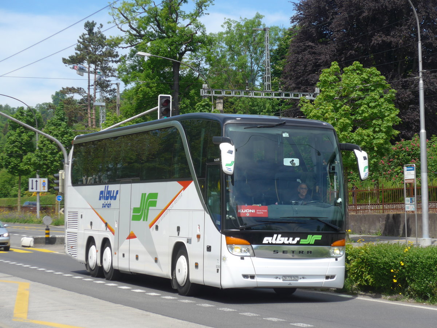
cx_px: 218
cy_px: 164
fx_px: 1225
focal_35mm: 97
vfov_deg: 15.2
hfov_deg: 20.2
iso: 80
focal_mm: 19.2
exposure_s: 1/500
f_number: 4.7
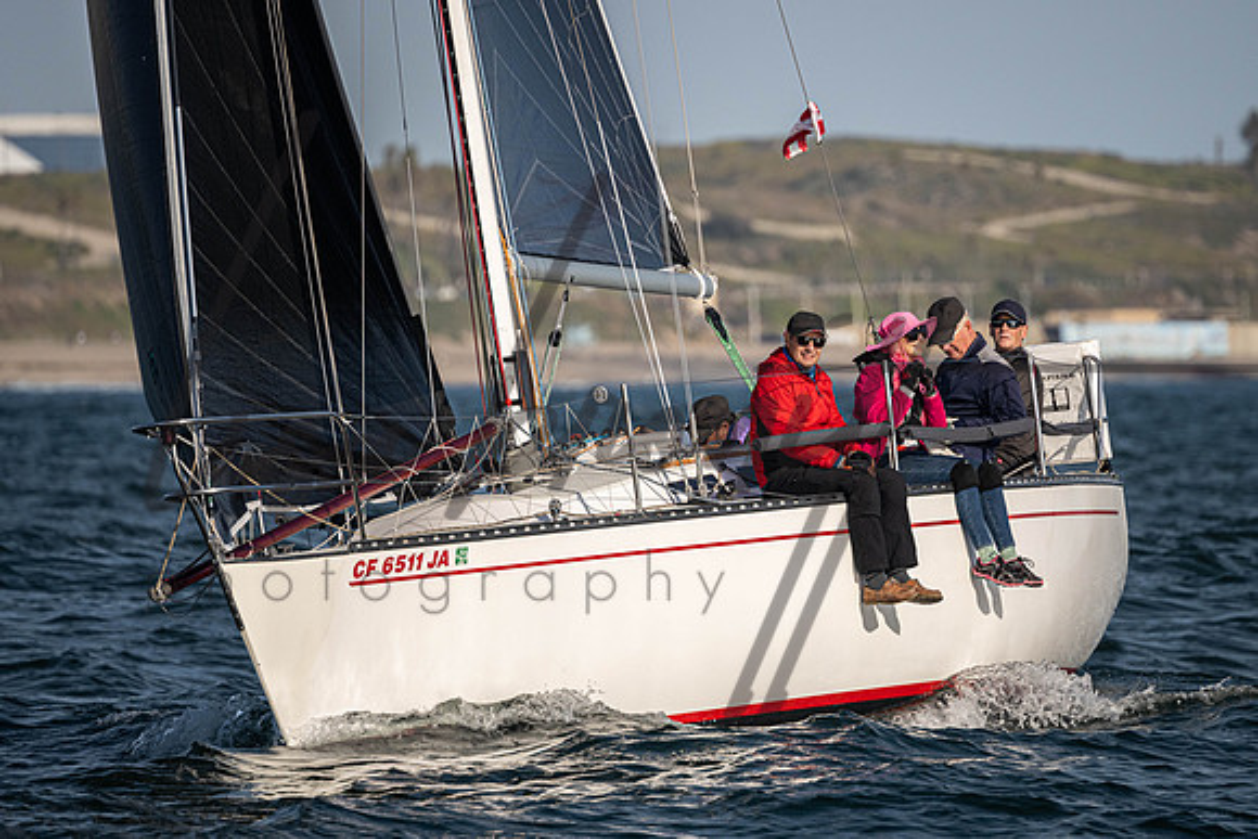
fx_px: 18544
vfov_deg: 2.6
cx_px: 704
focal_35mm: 531
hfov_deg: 3.9
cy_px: 371
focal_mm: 400
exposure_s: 1/3200
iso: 400
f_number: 5.6
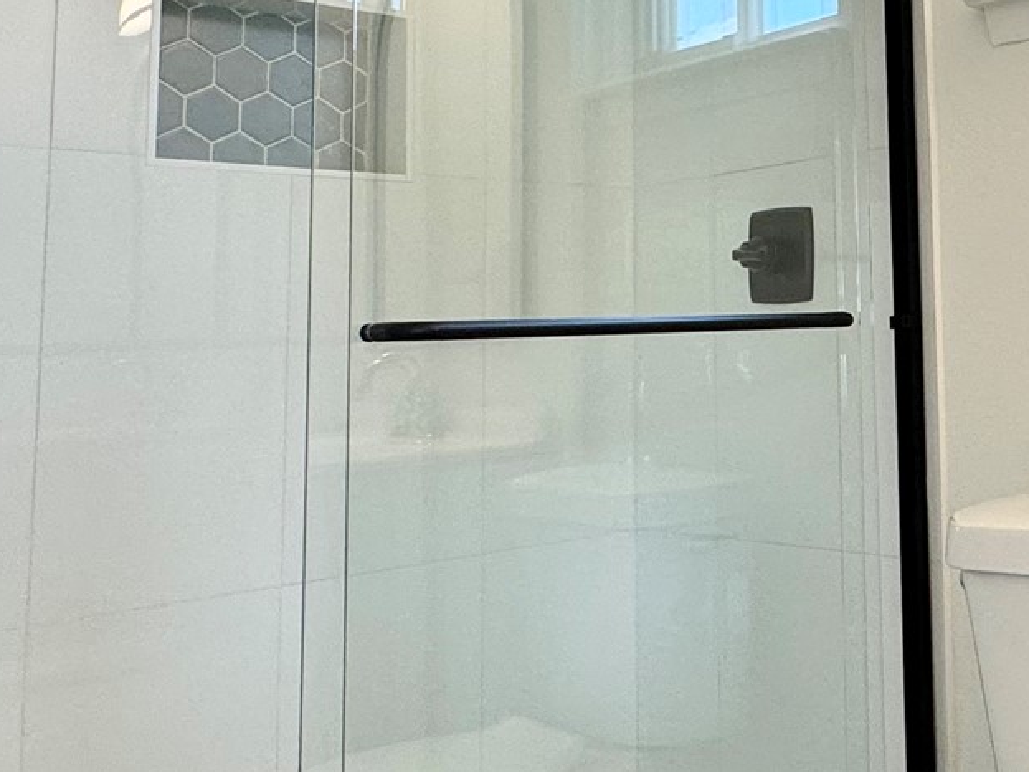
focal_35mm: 46
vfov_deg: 30.9
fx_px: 1367
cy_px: 182
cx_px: 1008
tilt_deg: +5.8
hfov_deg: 37.3
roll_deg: +2.2
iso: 125
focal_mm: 2.22
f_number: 2.2
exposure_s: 1/120
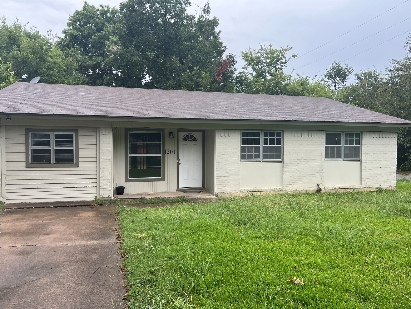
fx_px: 321
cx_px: 200
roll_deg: +0.1
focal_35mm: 27
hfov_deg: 65.3
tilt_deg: -2.3
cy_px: 160
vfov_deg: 51.3
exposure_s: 1/753
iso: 50
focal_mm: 5.7
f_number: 1.5
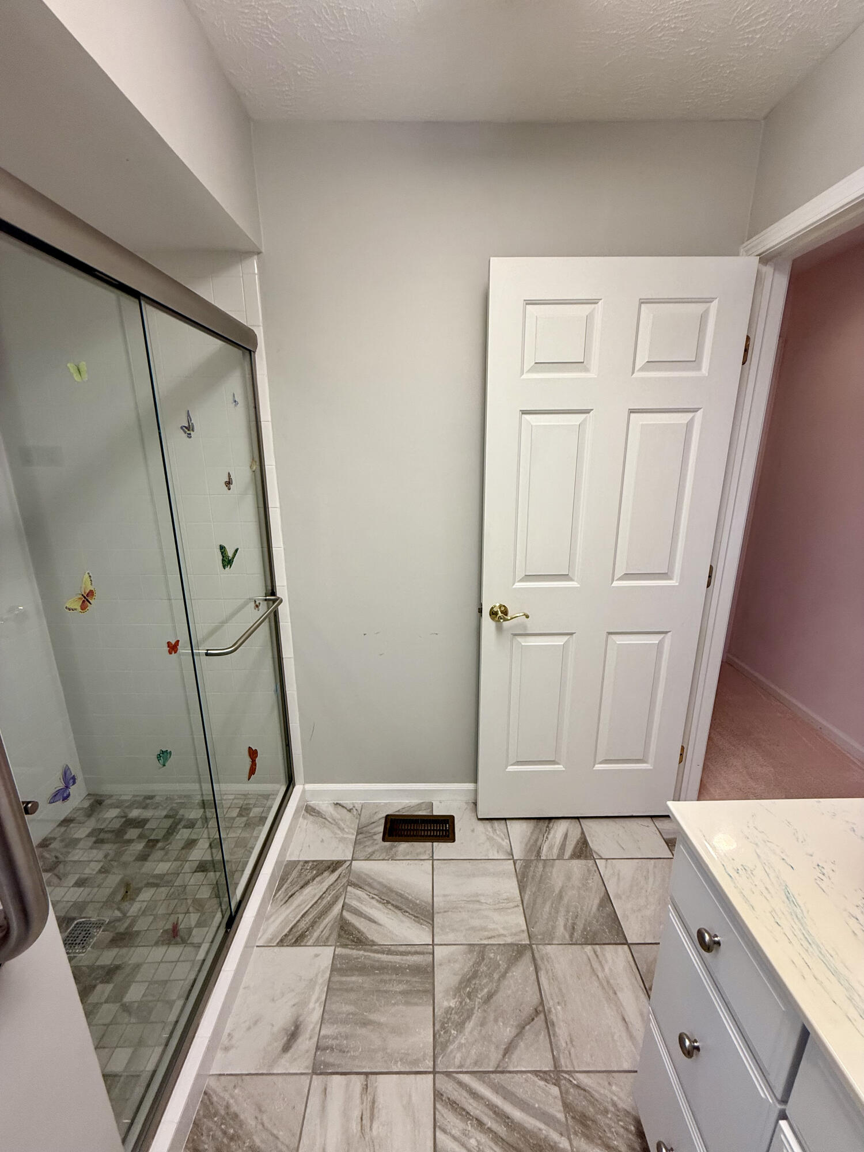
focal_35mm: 14
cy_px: 576
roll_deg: +0.0
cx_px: 432
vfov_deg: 102.1
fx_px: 466
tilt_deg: -15.6
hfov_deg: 85.7
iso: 125
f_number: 2.2
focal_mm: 2.22
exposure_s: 1/120
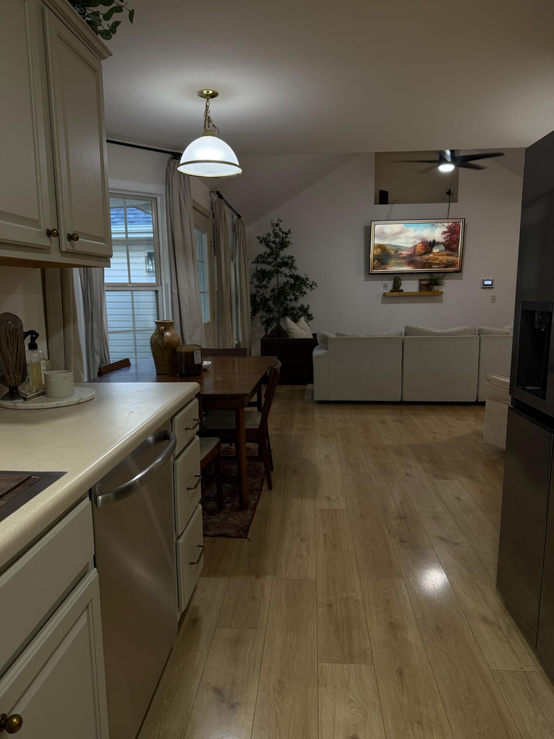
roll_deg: +0.9
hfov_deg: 56.8
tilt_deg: -8.3
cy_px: 370
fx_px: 512
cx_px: 277
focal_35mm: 24
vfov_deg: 71.6
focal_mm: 6.76
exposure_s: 1/60
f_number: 1.78
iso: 100
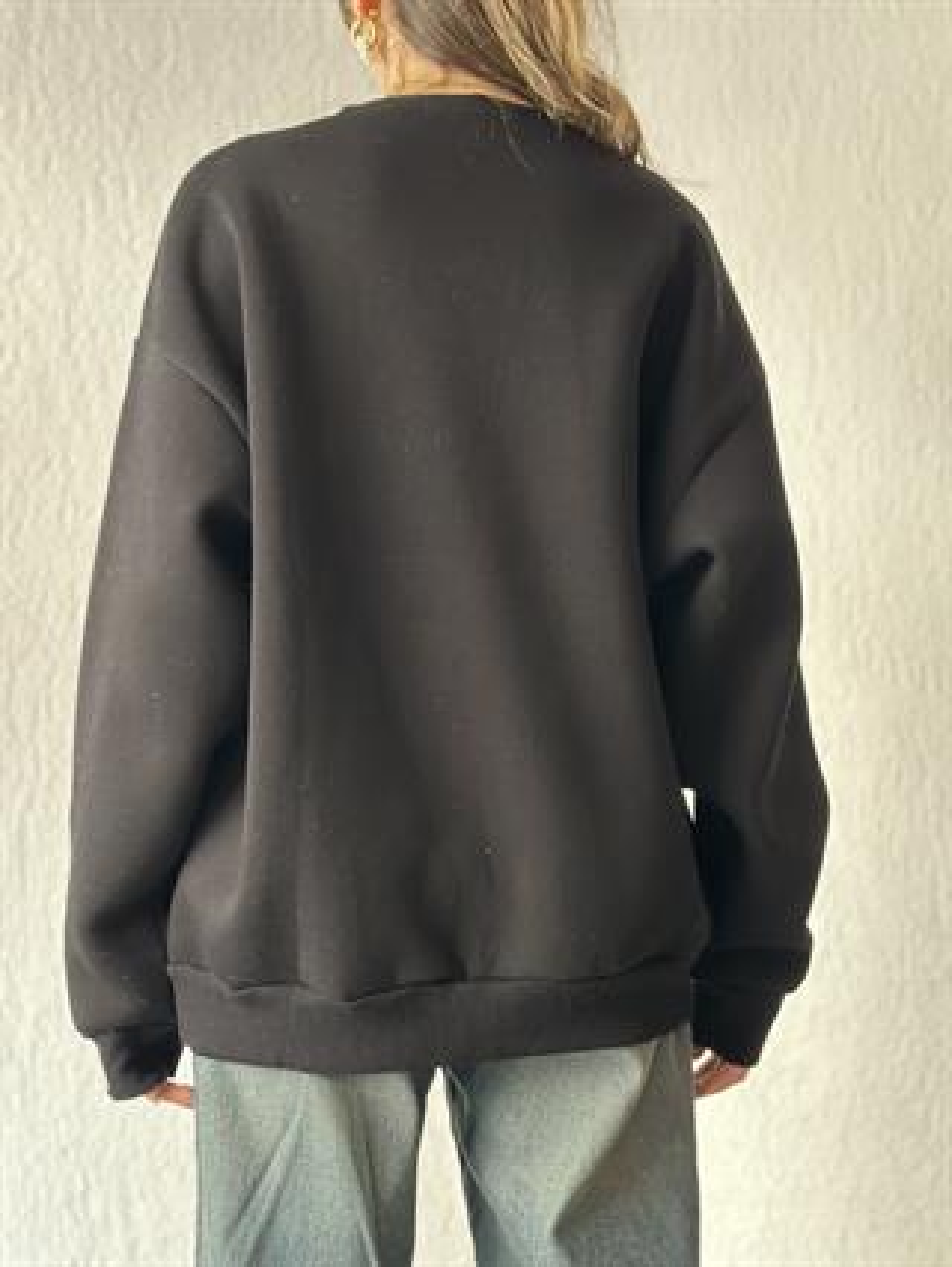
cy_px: 634
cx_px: 476
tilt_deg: -0.3
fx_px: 1758
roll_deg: +0.4
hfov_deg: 30.3
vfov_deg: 39.6
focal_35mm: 48
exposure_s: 1/44
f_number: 1.78
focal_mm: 6.86
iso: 400
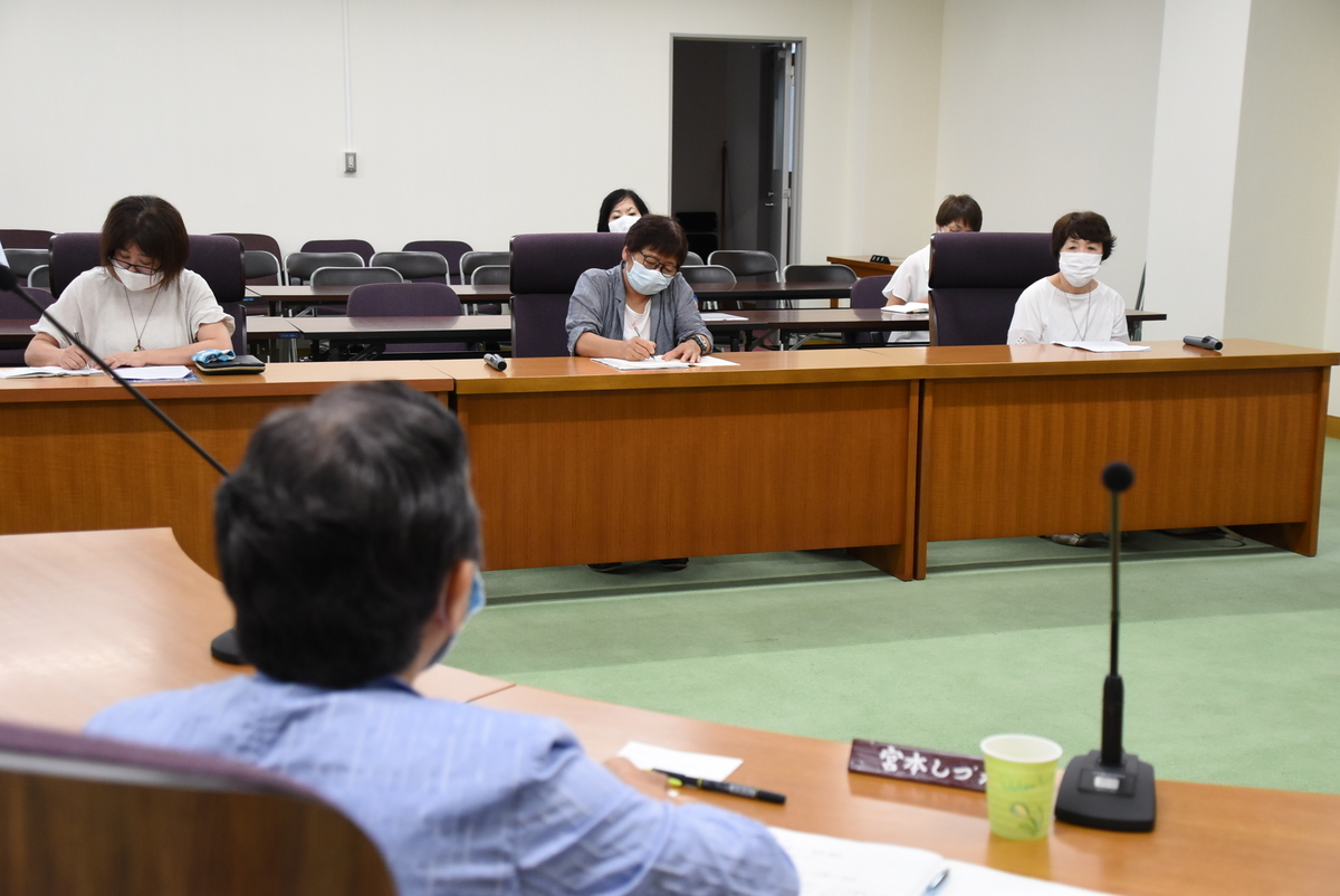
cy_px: 448
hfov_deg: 41.1
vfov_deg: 28.1
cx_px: 670
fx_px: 1788
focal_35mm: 48
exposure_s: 1/200
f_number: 4
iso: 1250
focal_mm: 32
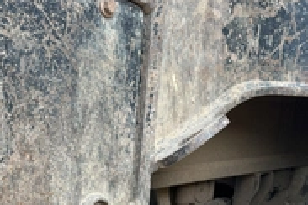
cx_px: 148
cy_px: 161
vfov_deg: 22.7
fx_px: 505
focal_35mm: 59
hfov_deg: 33.9
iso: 32
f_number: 1.5
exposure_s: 1/121
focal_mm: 5.7
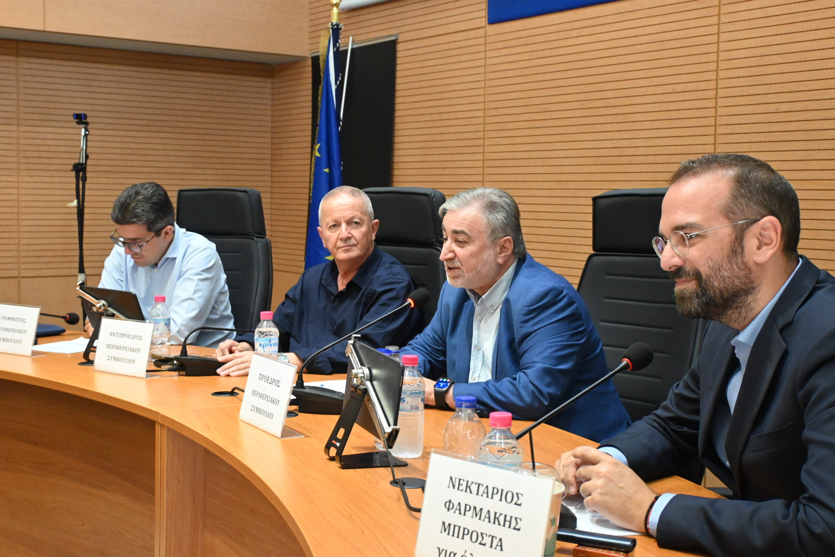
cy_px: 278
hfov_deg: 43.6
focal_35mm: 45
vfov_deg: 29.9
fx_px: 1044
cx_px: 418
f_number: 4.8
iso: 4000
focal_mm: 30
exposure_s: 1/60
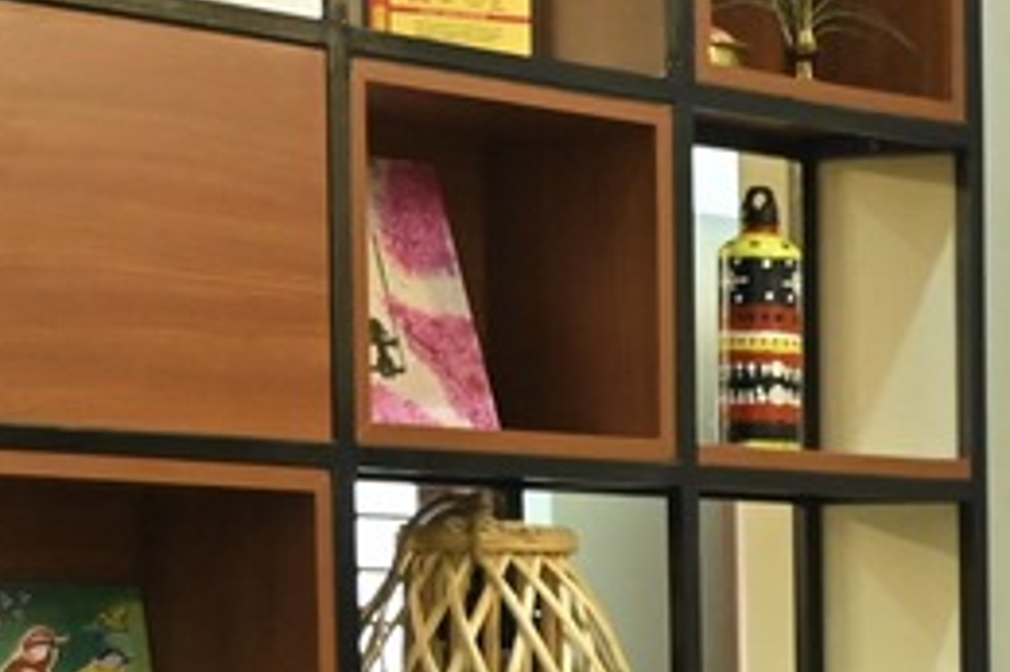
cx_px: 2006
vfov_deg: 8.9
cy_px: 975
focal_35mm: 150
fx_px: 4206
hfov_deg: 12.2
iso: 4000
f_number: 4.5
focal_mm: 24
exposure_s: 1/125
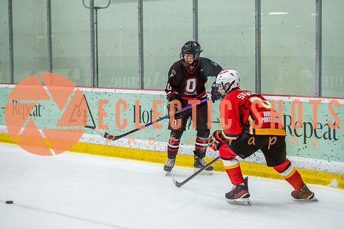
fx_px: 1048
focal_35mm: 110
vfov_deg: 12.5
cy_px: 114
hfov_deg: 18.6
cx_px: 188
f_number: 3.2
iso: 2000
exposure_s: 1/640
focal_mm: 98
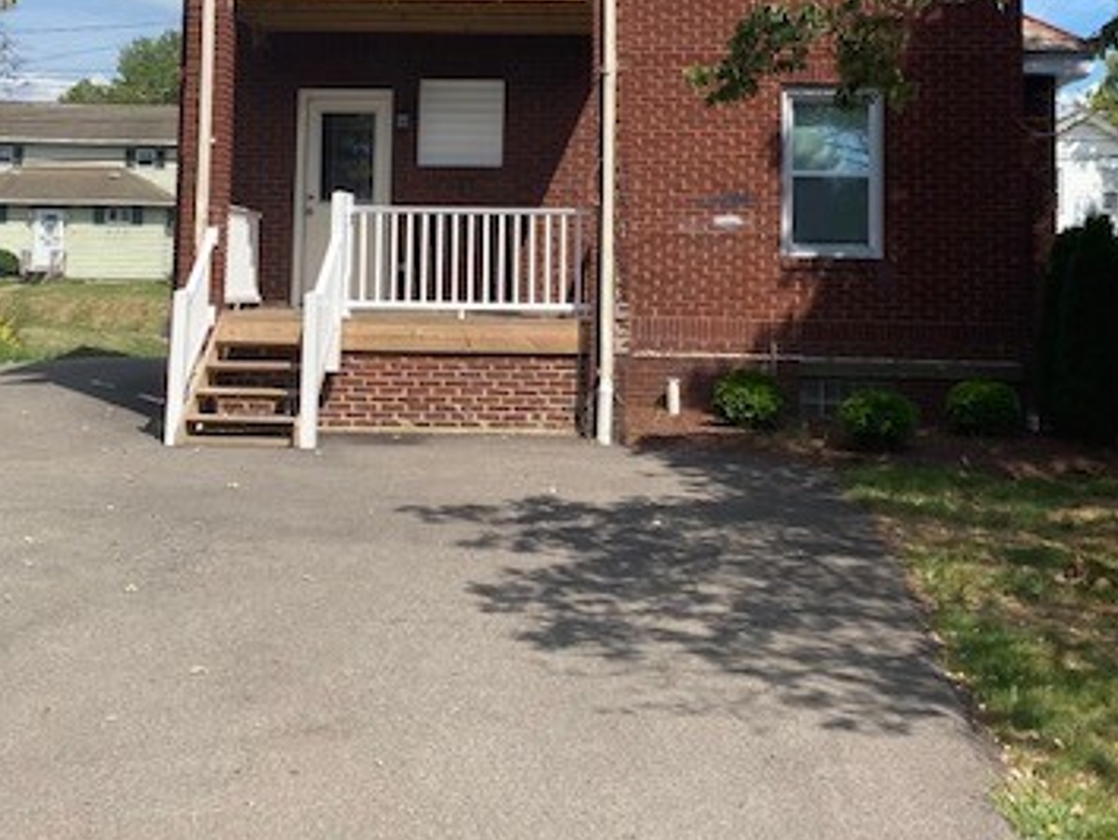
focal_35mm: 47
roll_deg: -1.1
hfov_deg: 40.4
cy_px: 186
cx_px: 527
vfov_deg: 30.3
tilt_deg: +4.7
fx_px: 1519
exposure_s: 1/2688
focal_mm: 4.25
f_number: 1.8
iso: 32
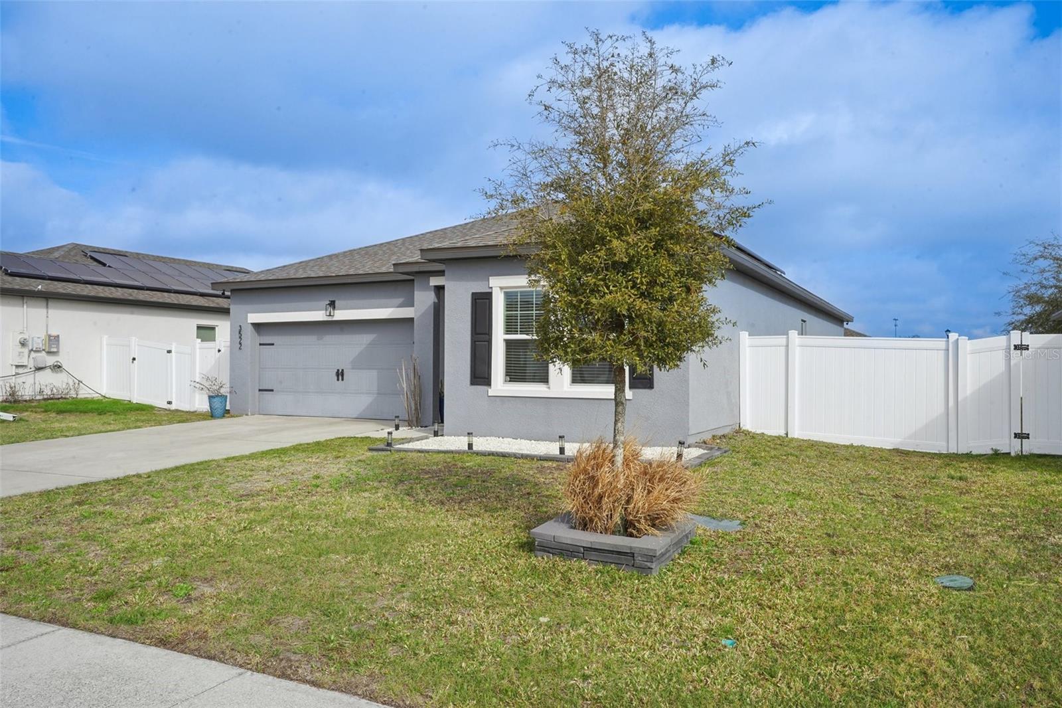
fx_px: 826
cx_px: 531
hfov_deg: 65.5
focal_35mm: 28
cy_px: 354
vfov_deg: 46.4
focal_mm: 28
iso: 100
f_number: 20
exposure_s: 1/50
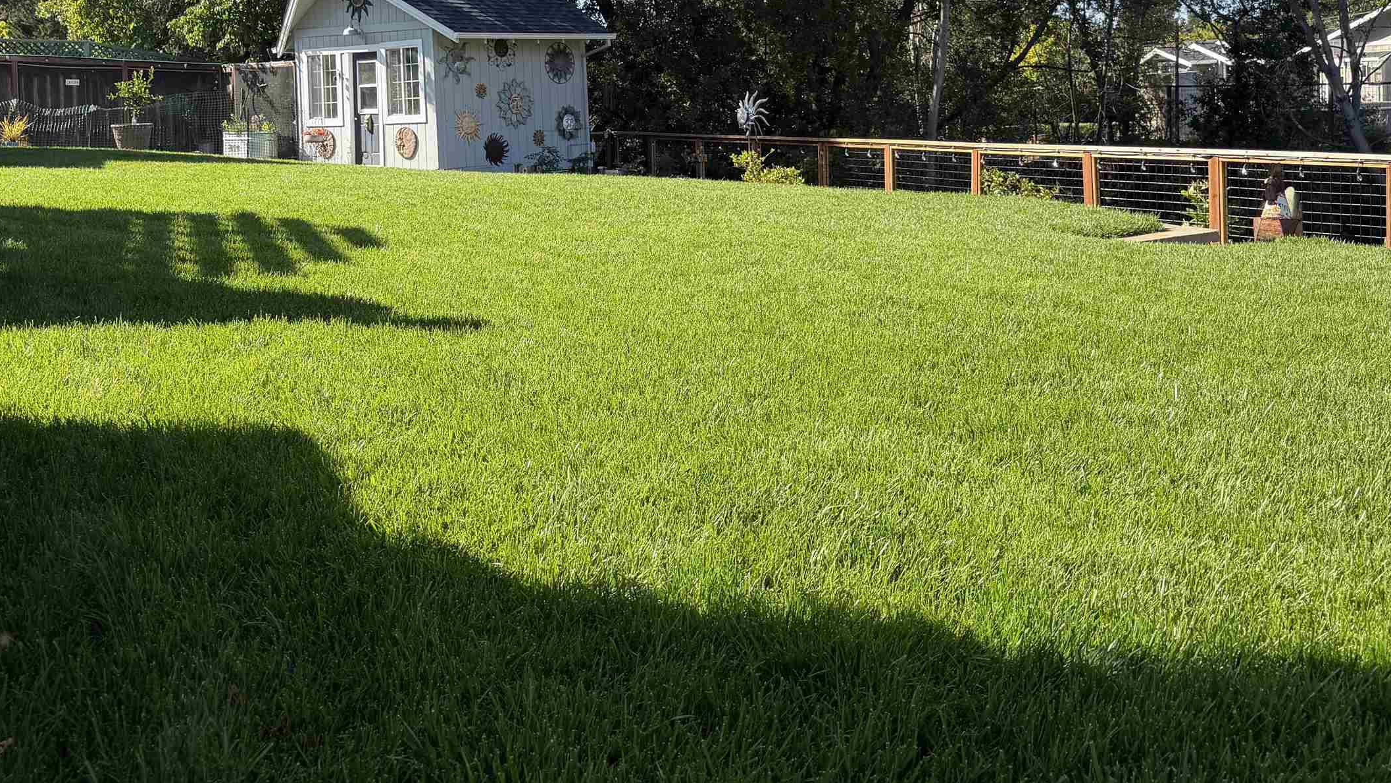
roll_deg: +2.2
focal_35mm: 38
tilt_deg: +0.9
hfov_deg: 52.7
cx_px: 639
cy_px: 136
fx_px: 1402
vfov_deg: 30.3
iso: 100
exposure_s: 1/1727
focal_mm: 6.76
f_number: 1.78
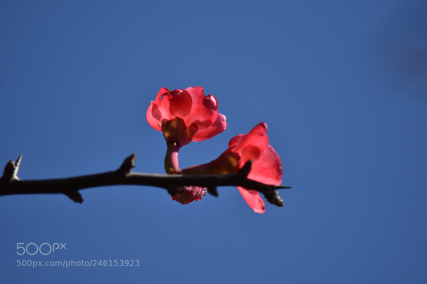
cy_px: 142
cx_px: 214
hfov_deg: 4.6
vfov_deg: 3.1
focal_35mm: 450
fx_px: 5336
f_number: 4.5
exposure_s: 1/1000
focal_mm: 300
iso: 100
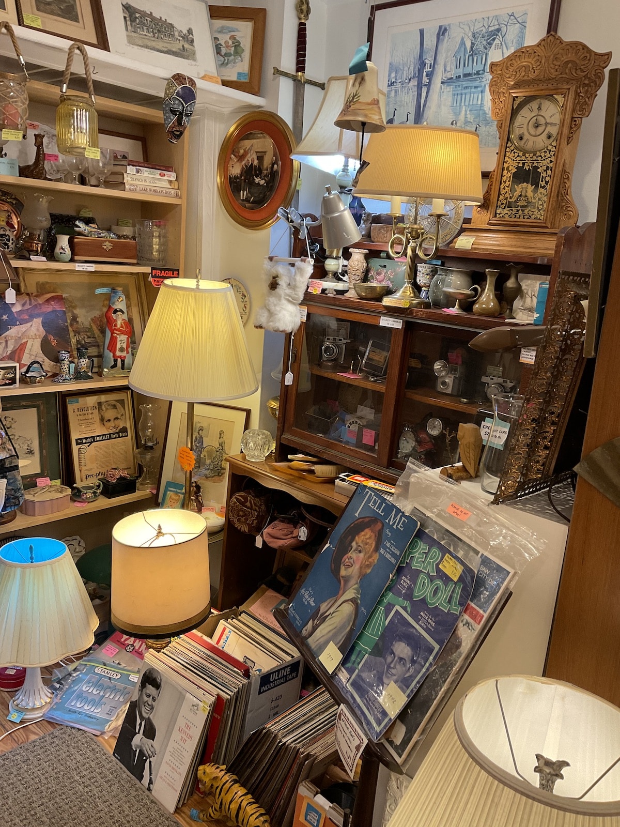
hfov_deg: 48.2
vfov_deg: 61.7
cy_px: 414
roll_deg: -4.1
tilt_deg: -10.8
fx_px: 693
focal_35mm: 29
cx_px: 310
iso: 64
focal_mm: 3
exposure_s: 1/60
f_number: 1.8
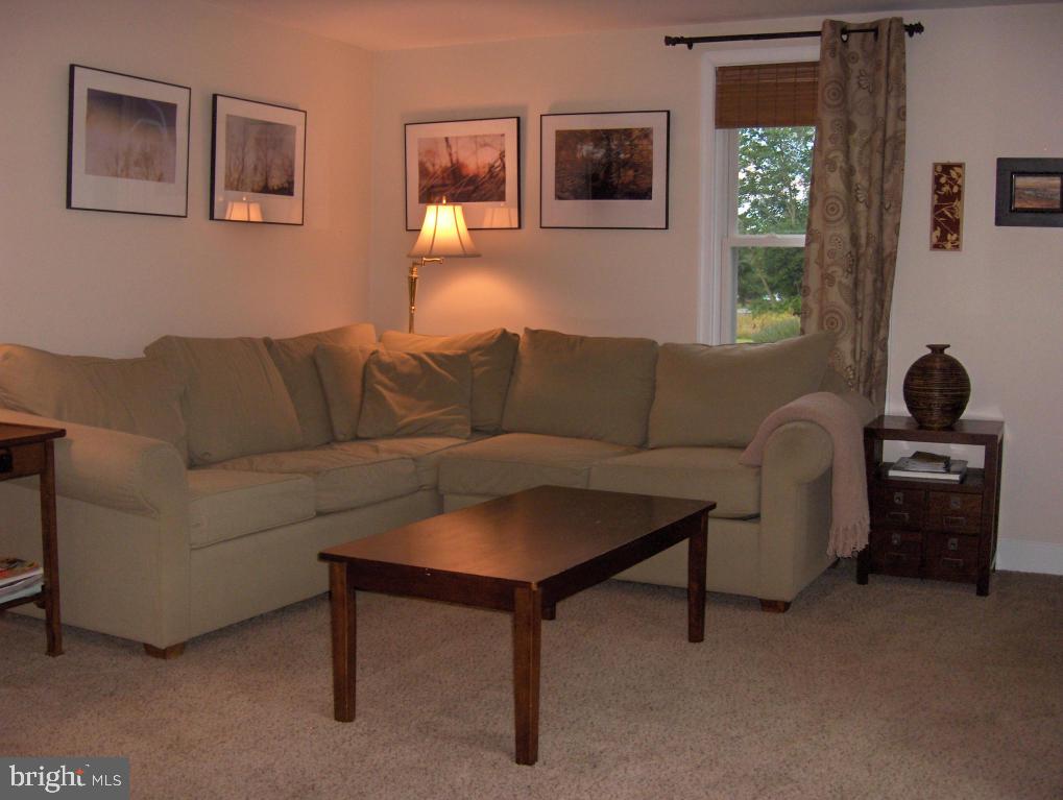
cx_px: 532
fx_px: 1199
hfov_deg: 47.8
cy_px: 400
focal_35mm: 39
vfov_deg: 36.9
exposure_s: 1/60
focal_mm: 8
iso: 100
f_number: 2.8
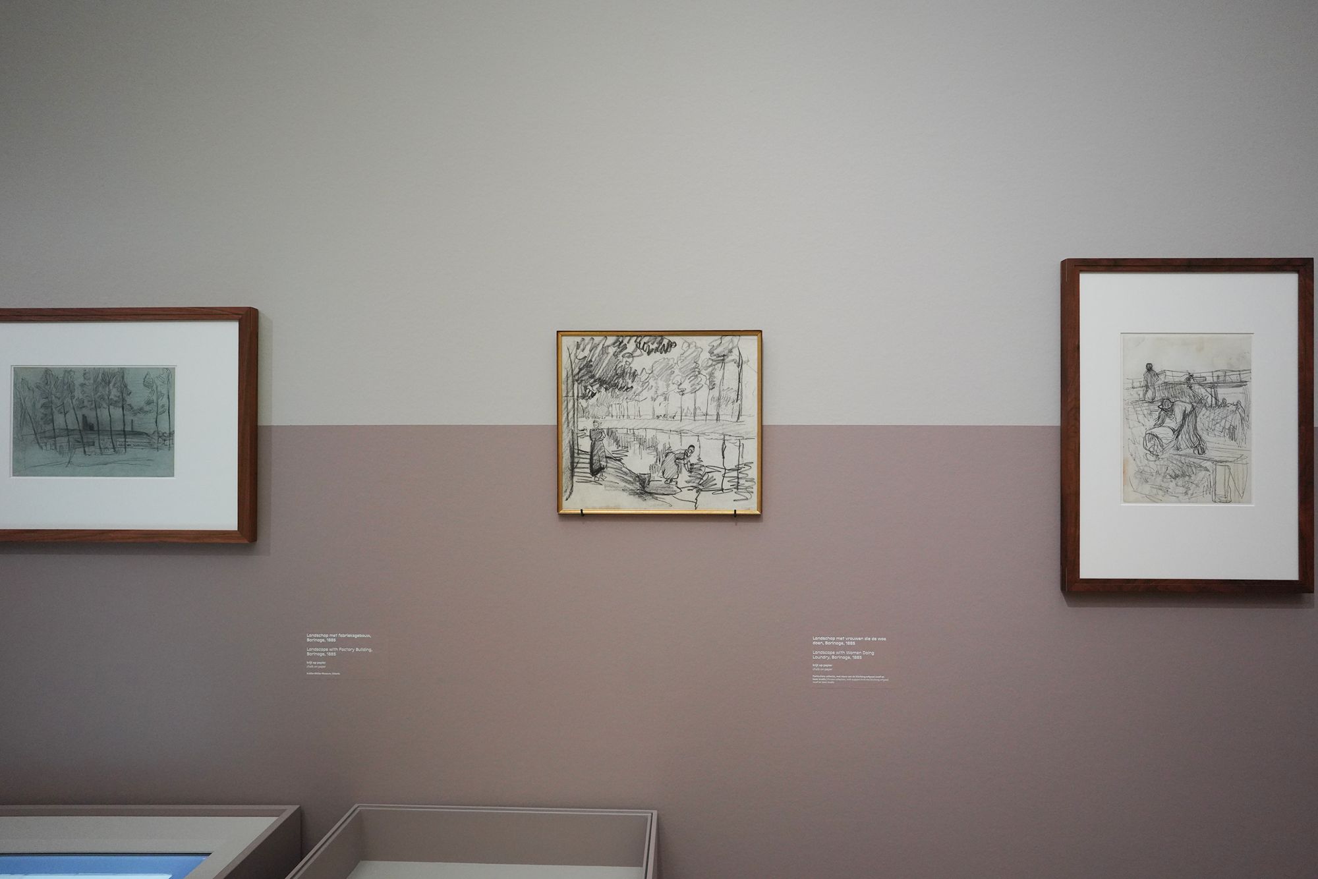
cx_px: 659
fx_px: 879
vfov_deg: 53.1
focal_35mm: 24
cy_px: 440
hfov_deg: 73.7
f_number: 4
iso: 3200
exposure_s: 1/80
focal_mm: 24
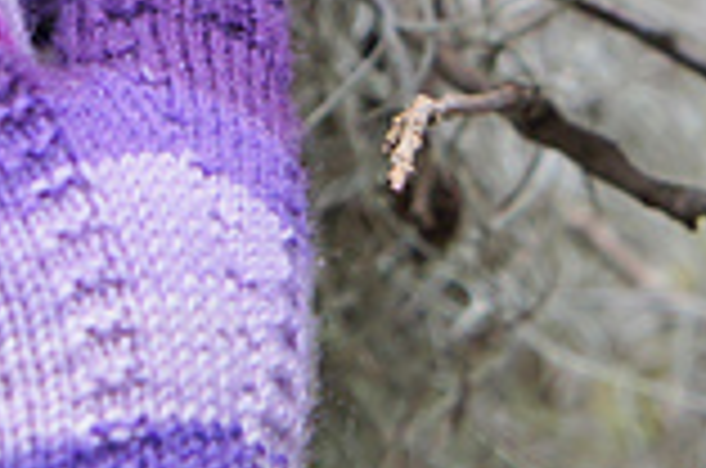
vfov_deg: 6.4
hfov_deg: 9.6
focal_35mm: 214
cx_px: 283
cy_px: -97
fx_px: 4189
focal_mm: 35
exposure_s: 1/250
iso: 800
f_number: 4.5
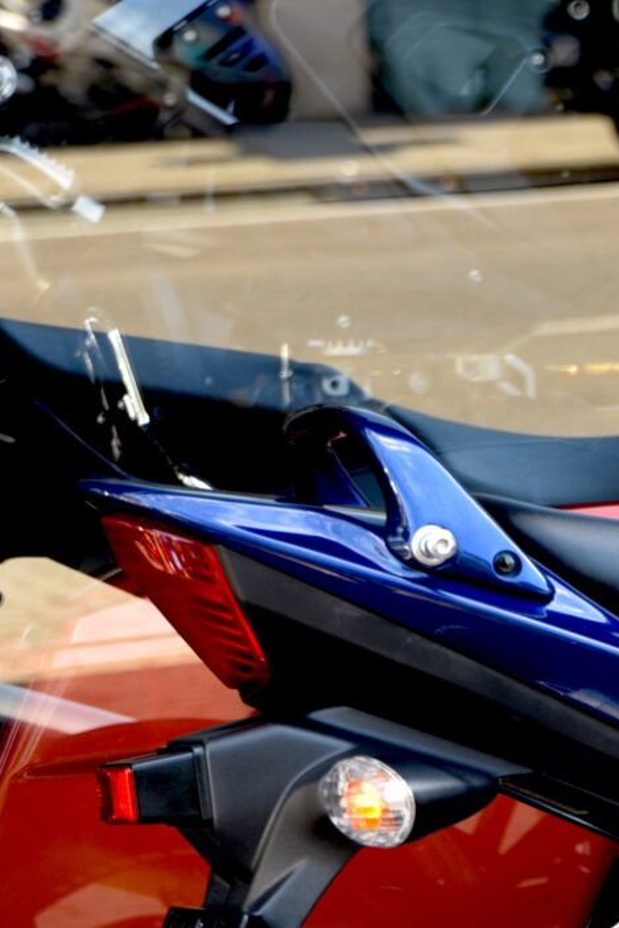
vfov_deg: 10.0
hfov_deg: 6.4
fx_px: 5259
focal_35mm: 204
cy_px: 1014
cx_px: 1510
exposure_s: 1/80
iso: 200
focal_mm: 56
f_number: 4.5
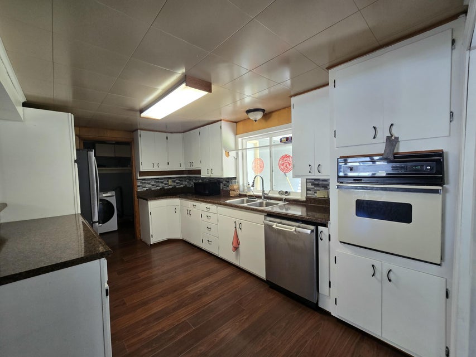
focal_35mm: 13
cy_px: 178
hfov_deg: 106.2
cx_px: 238
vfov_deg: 89.9
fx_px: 179
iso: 160
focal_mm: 2.2
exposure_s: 1/60
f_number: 2.2
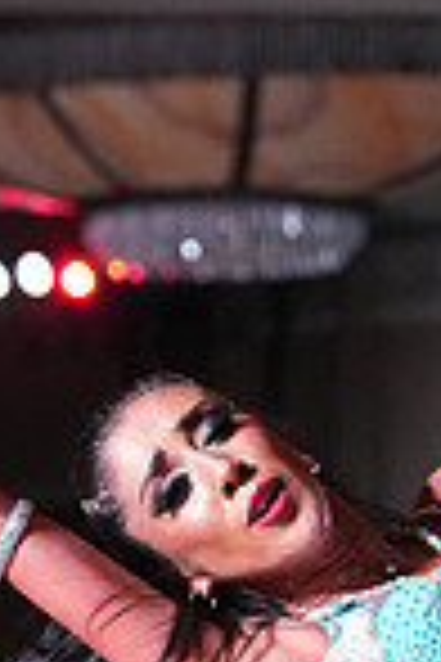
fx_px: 7607
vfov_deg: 4.9
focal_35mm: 414
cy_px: 1189
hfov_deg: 3.3
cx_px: 574
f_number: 5
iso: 10000
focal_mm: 105
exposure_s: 1/400
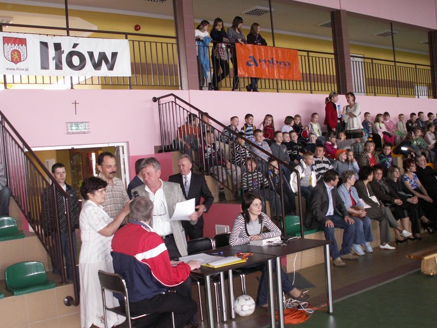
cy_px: 177
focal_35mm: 39
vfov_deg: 36.8
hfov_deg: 47.9
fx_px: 492
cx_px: 210
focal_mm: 5.86
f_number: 2.8
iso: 160
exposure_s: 1/50
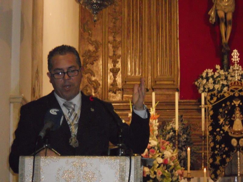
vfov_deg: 13.7
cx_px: 122
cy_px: 91
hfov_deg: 18.2
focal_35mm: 108
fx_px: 758
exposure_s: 1/60
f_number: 5.9
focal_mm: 19.6
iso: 1600
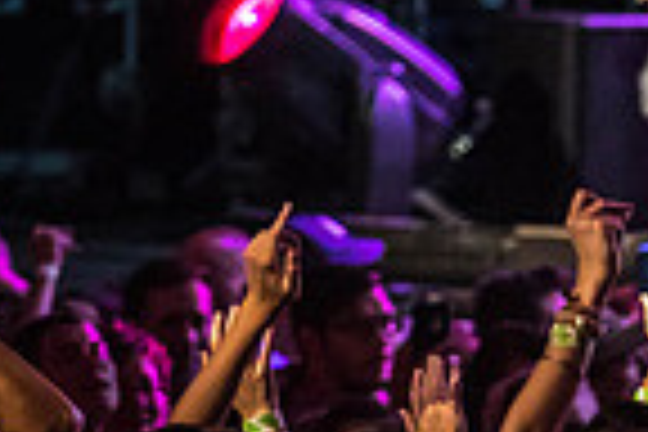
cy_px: 135
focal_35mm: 965
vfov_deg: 1.4
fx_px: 17369
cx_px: 1206
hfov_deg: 2.1
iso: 3200
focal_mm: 200
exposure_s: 1/640
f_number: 2.8
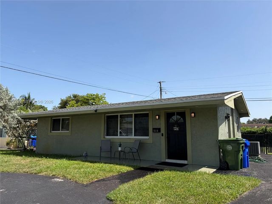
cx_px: 136
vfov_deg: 53.1
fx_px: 204
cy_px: 102
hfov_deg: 67.3
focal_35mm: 26
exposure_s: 1/3279
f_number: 1.6
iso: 50
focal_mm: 5.96
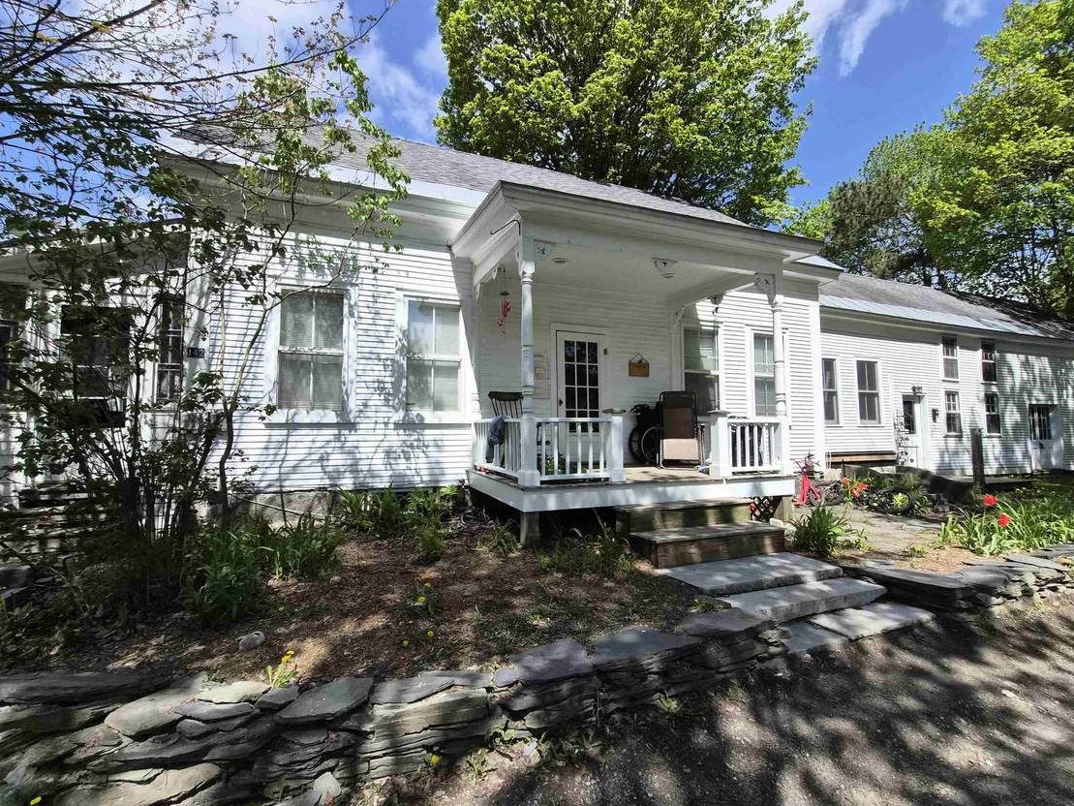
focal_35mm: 15
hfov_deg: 98.2
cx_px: 528
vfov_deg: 81.8
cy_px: 399
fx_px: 465
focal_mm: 1.7
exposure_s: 1/1180
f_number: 2.2
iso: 25
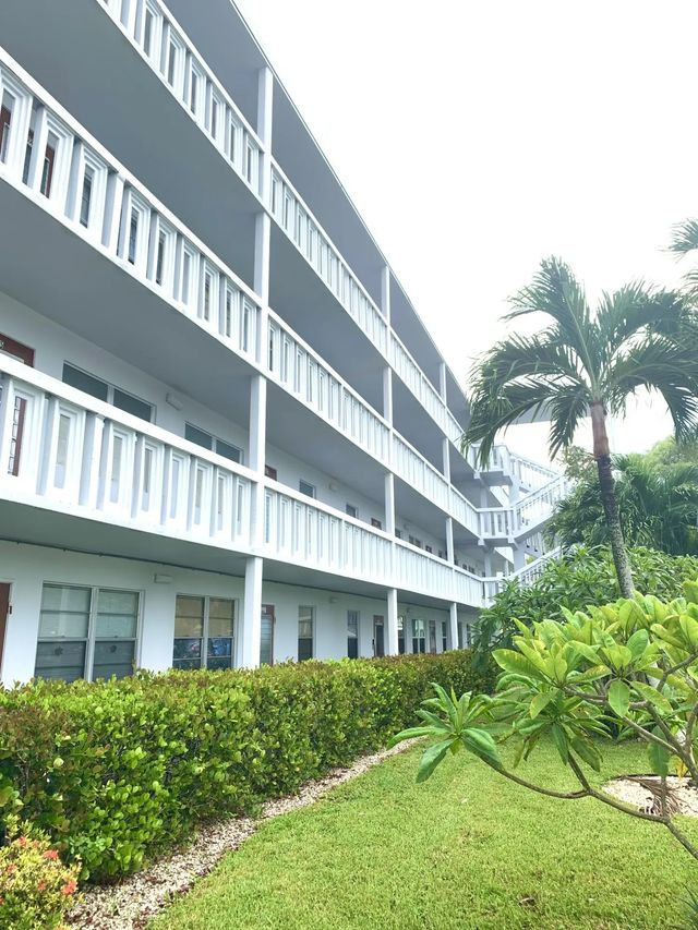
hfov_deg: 53.1
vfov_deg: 67.3
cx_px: 349
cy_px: 465
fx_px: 699
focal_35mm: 26
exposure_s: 1/241
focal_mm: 4.25
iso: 25
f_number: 1.8
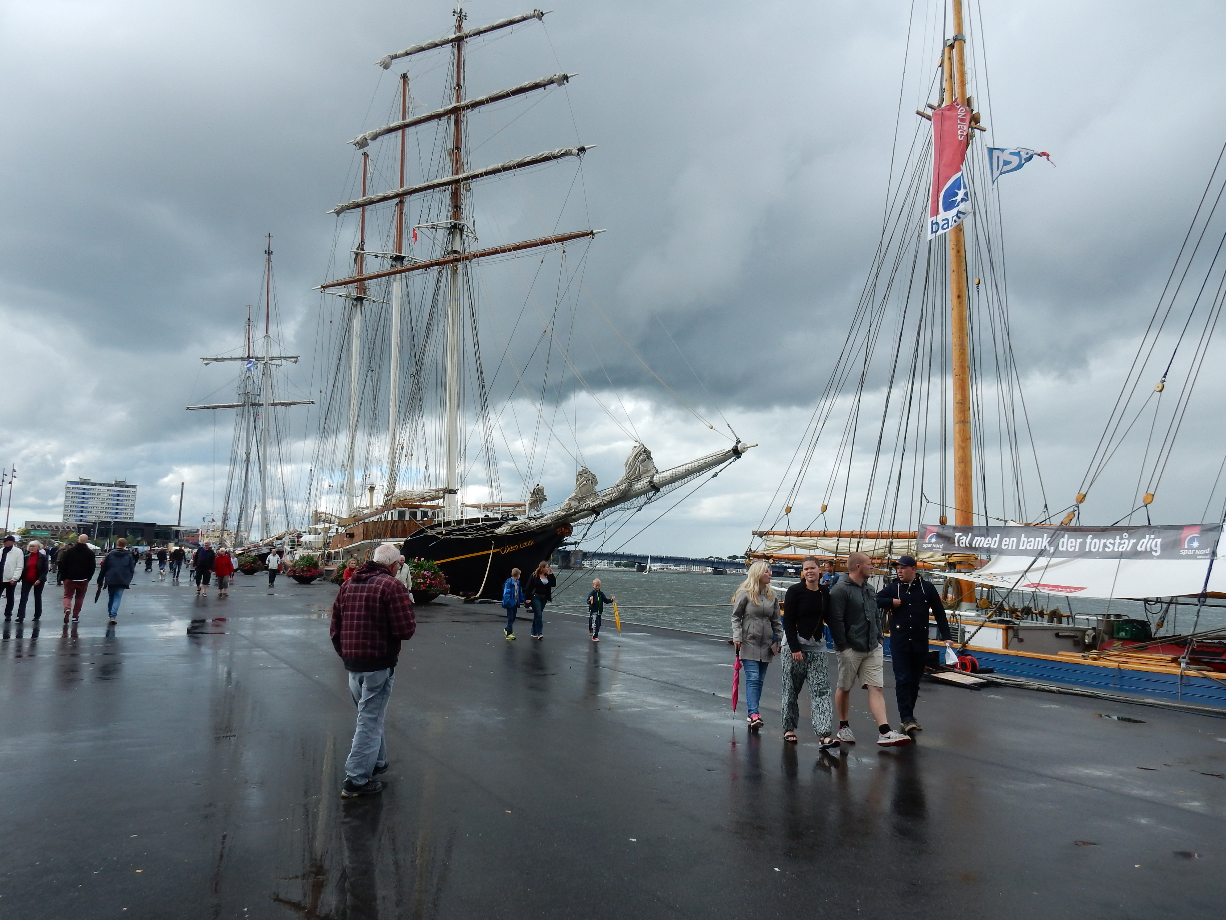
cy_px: 460
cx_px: 613
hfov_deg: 69.4
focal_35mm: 25
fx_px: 885
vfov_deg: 54.9
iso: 125
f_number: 3.7
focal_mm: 4.5
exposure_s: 1/800
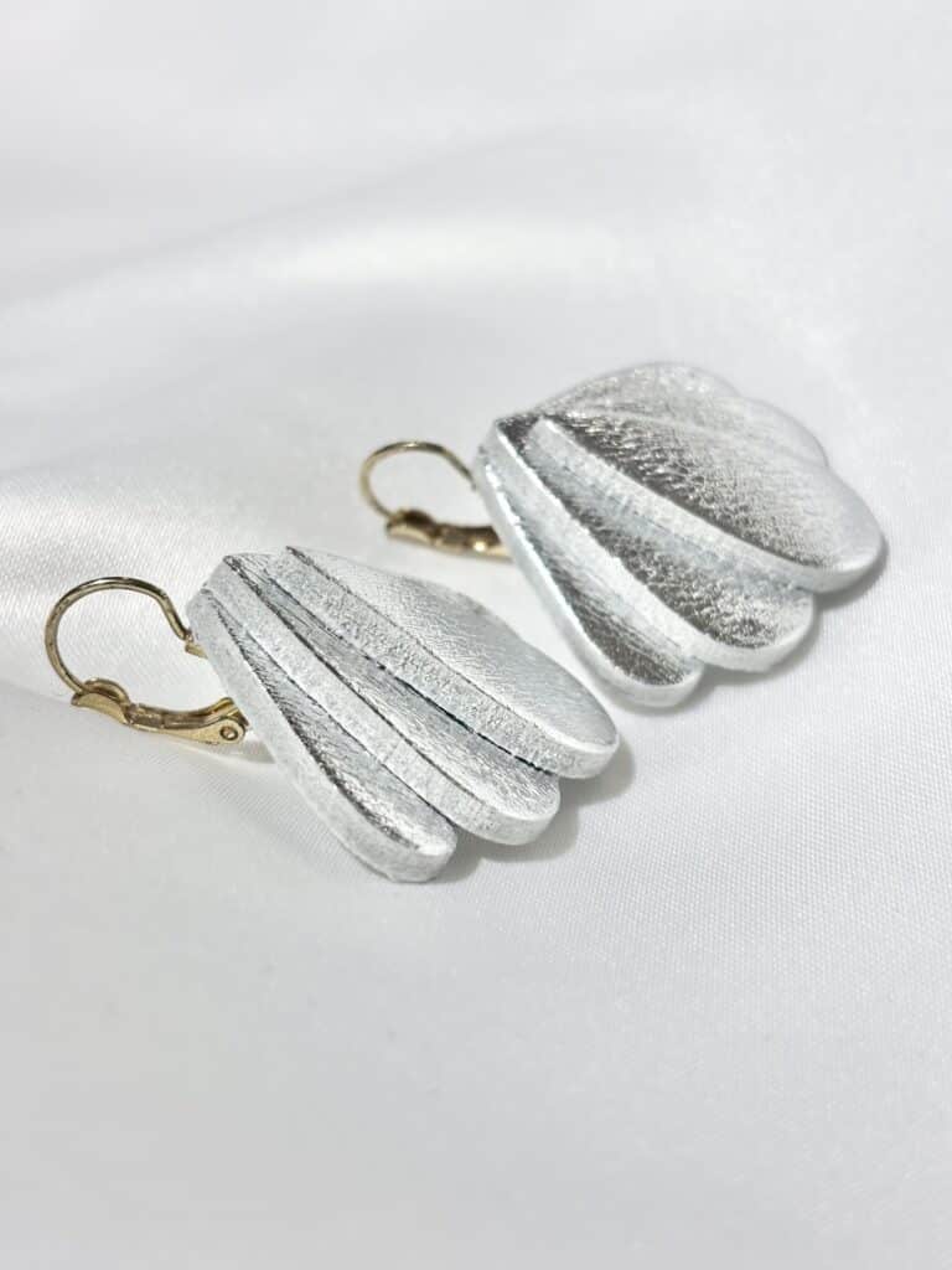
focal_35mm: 52
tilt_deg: -25.4
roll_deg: +8.2
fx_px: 1907
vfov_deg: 36.8
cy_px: 635
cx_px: 476
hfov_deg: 28.0
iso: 32
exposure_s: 1/291
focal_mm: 5.96
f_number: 1.6
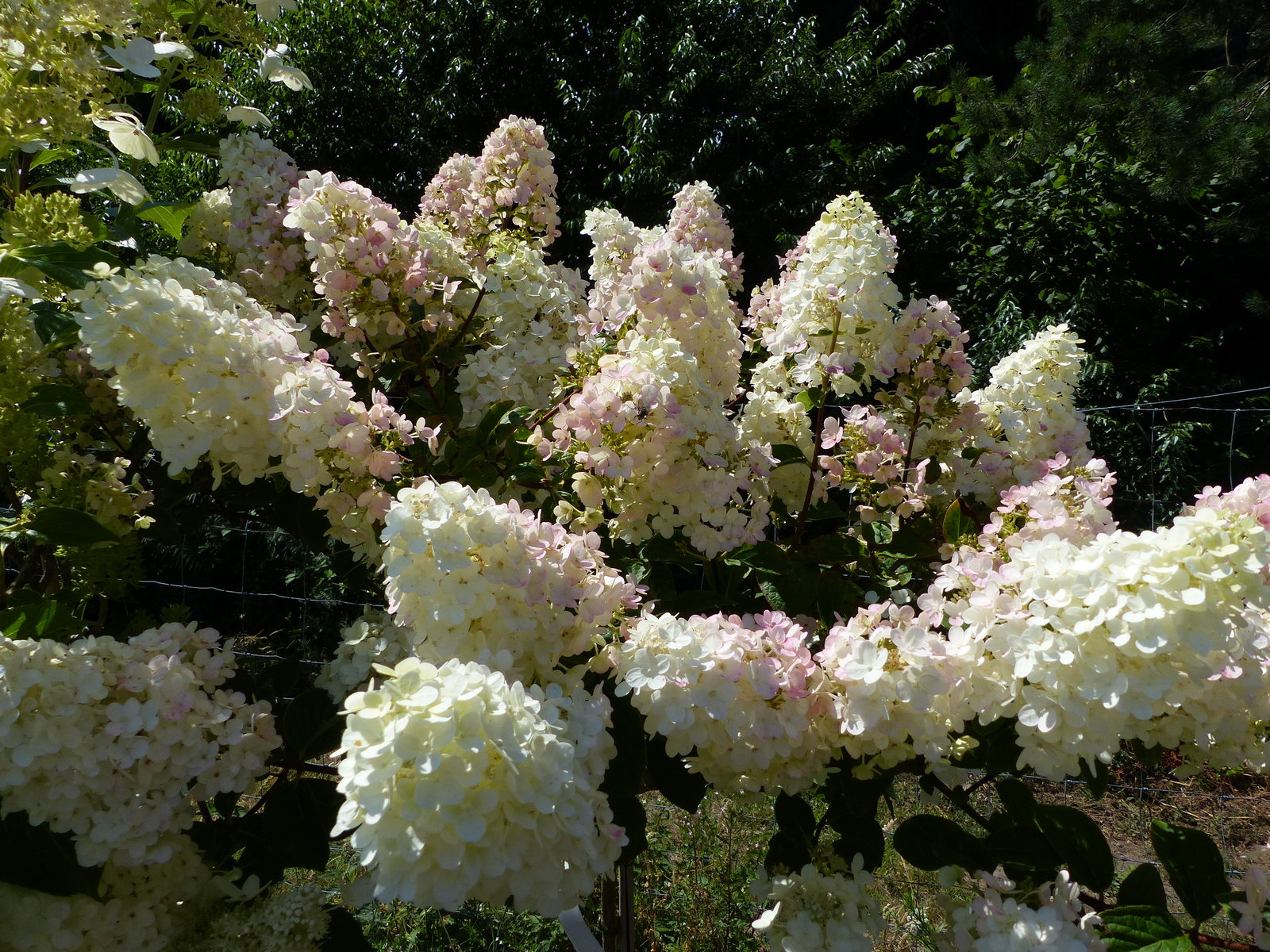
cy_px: 476
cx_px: 635
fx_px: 917
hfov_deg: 69.4
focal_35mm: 25
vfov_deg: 54.9
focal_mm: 4.5
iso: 100
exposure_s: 1/1300
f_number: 4
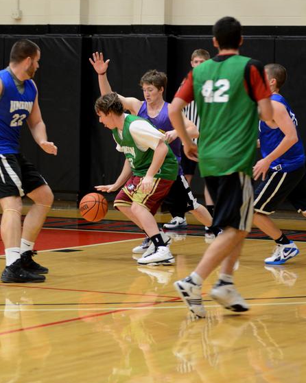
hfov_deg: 9.0
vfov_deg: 11.3
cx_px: 154
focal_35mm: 171
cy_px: 193
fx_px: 1937
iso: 2500
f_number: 2.8
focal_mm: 100
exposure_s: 1/320
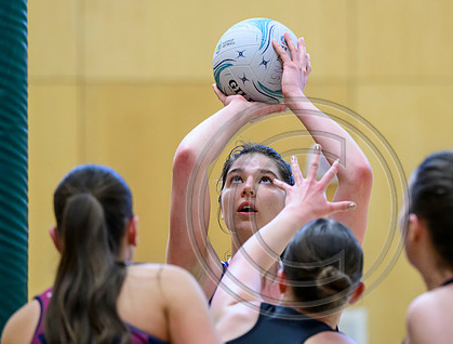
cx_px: 287
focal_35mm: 336
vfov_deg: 4.5
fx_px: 4416
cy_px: 181
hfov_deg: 5.9
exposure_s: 1/800
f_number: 3.2
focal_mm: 200
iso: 4000
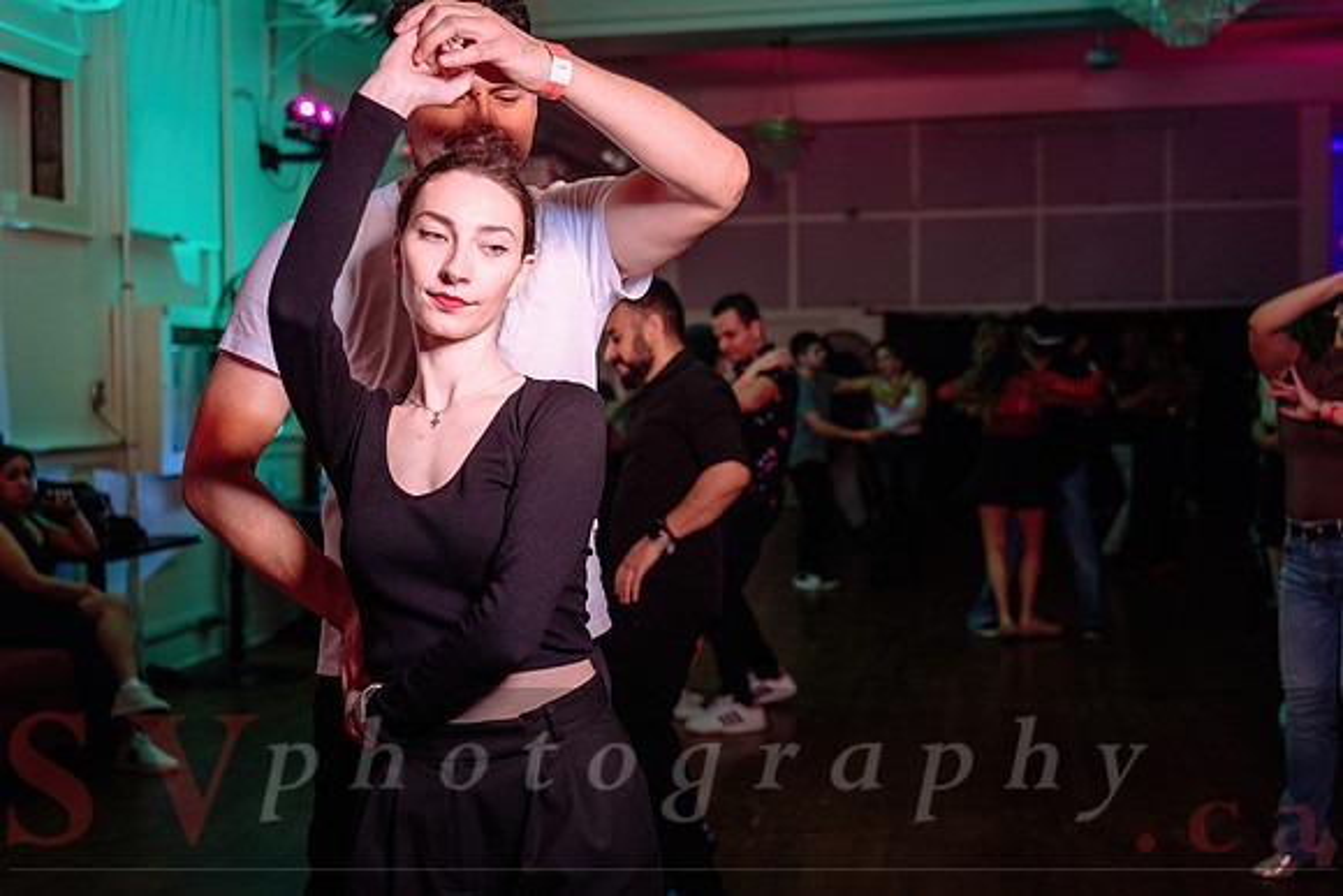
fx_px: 1601
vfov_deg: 31.3
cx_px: 665
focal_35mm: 43
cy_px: 448
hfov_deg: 45.5
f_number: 3.2
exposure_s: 1/80
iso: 800
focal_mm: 40
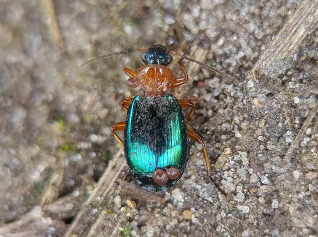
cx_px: 151
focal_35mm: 29
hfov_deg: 61.7
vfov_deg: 48.1
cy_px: 114
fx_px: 266
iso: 80
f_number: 1.8
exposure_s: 1/100
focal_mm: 5.4
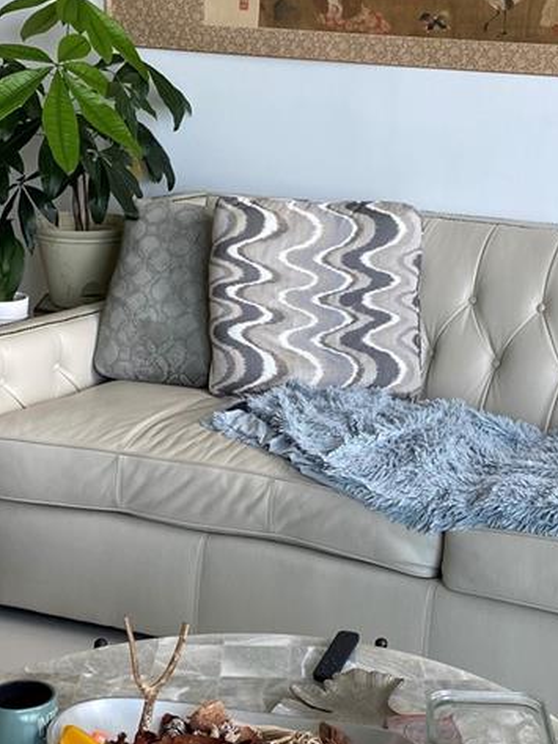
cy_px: 461
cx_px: 354
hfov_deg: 22.2
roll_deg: -1.2
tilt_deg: -16.9
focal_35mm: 66
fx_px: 1418
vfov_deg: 29.3
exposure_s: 1/121
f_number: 1.8
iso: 50
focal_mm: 4.25
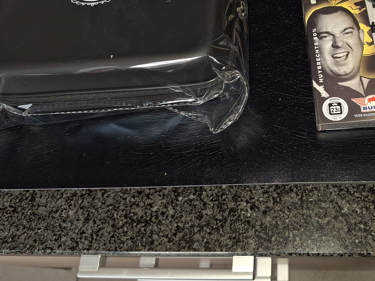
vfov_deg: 41.1
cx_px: 274
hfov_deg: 52.0
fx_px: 368
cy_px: 86
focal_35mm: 34
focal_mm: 5.54
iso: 64
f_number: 1.8
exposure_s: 1/40
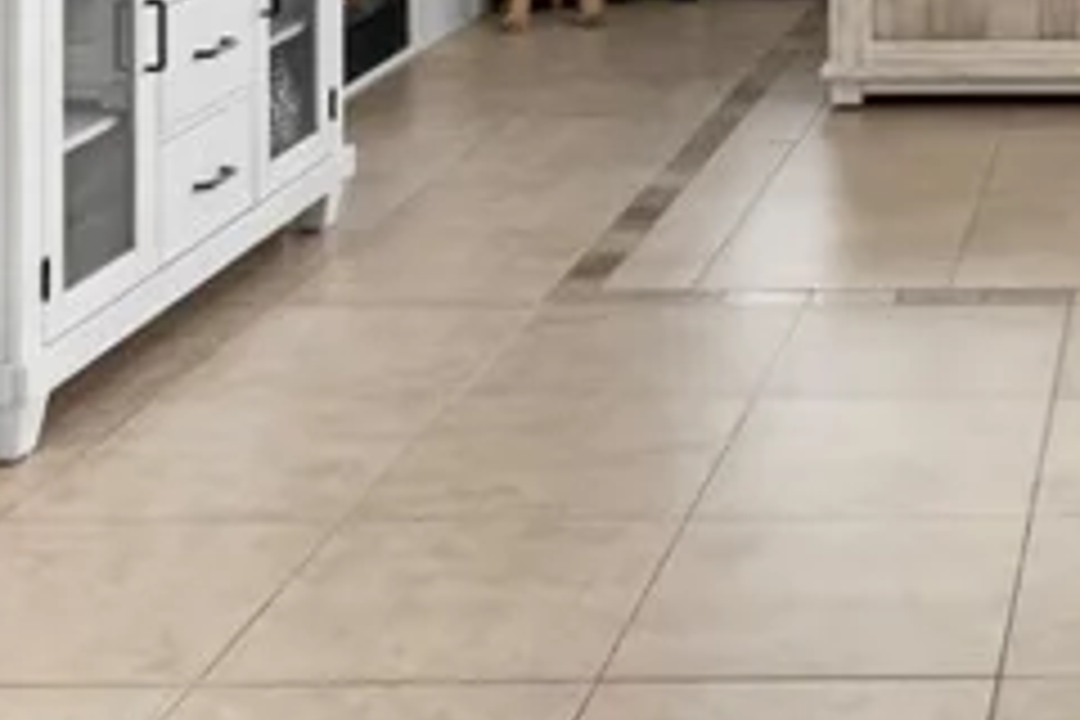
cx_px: 1238
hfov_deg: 23.3
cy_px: -430
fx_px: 2430
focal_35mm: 81
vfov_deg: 15.3
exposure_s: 1/40
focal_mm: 19
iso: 400
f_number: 8
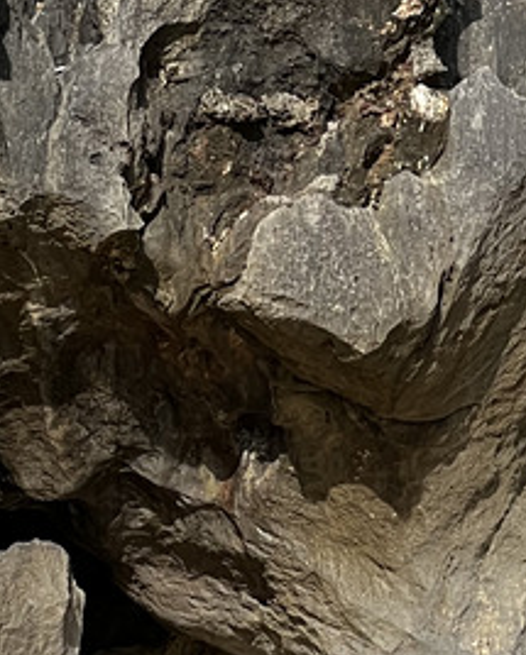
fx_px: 6527
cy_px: -298
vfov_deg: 5.7
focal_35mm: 336
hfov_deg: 4.6
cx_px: 350
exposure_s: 1/293
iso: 32
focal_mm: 9
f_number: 2.8
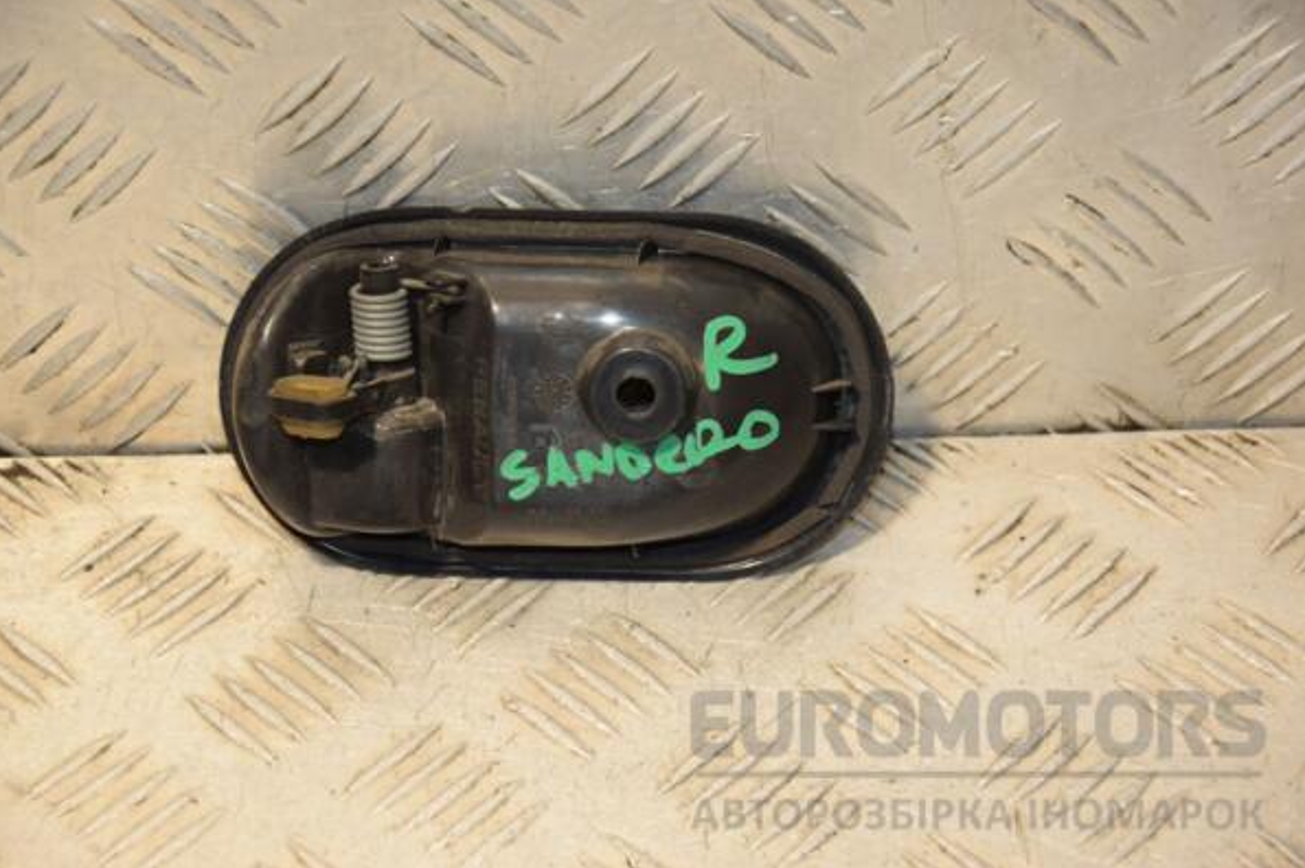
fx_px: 4112
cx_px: 649
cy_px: 432
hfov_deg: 18.0
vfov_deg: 12.1
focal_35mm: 114
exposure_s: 1/160
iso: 800
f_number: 5.3
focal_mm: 75
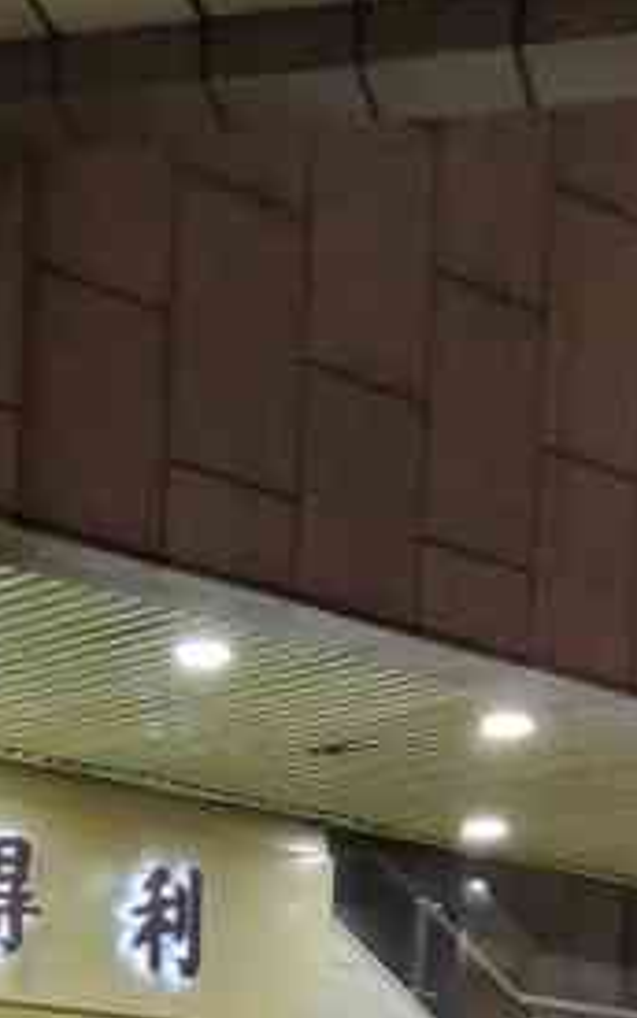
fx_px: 2499
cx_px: -44
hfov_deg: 14.2
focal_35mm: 90
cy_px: 1416
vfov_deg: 20.5
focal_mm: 4.25
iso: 500
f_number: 1.7
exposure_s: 1/50
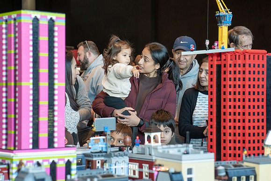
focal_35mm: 98
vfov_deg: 14.0
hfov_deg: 20.8
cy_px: 87
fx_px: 737
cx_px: 130
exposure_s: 1/160
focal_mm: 85
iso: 2000
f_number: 6.3
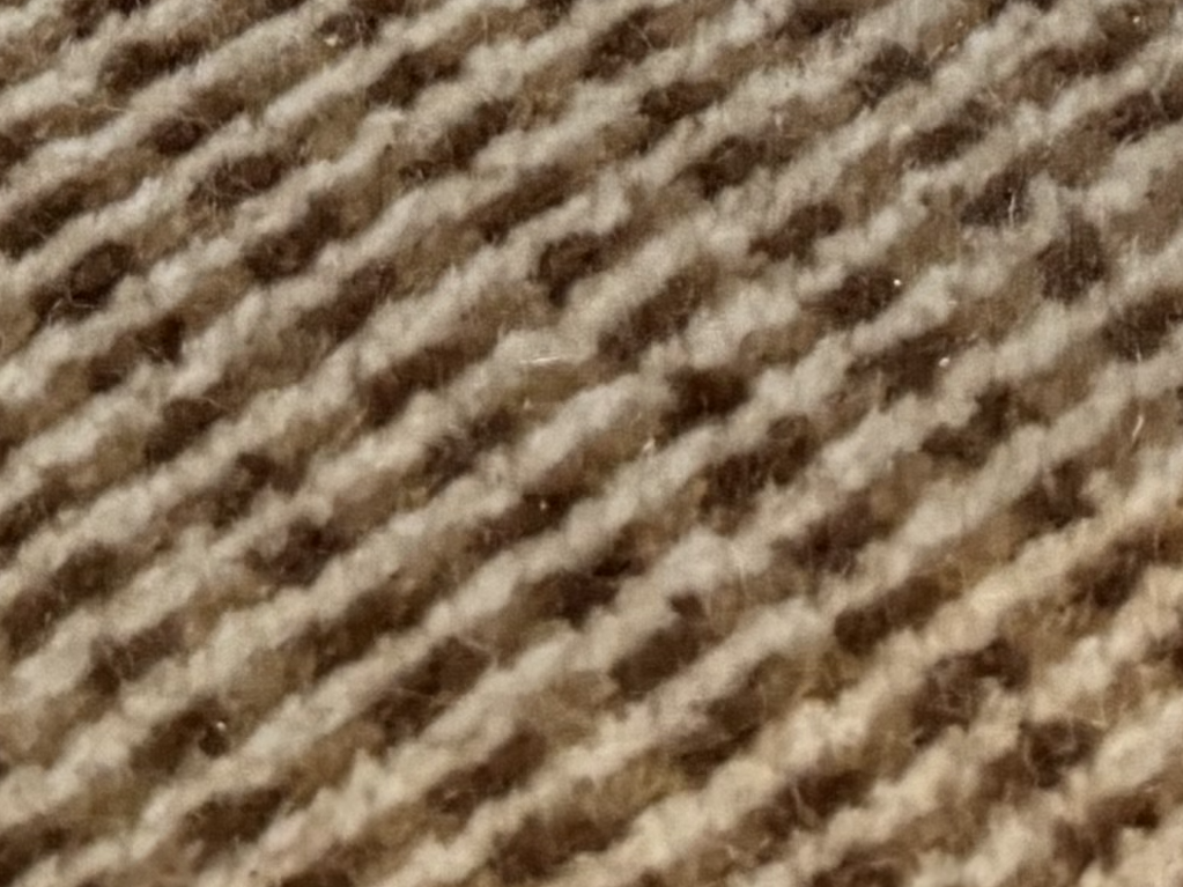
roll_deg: +5.8
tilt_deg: -34.2
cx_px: 290
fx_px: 4579
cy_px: -1170
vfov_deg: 9.9
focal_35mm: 134
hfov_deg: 14.7
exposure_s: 1/50
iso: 640
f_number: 1.78
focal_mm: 6.76
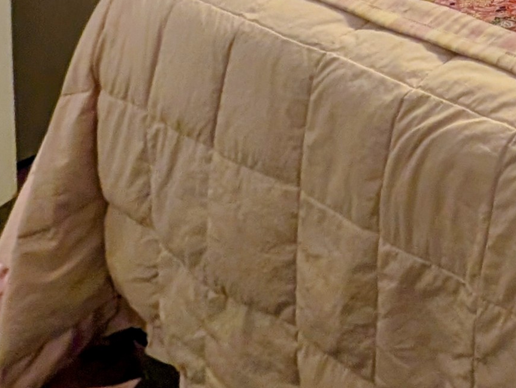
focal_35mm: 50
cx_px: 976
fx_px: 746
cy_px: -413
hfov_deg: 21.0
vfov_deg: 18.1
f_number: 1.95
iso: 170
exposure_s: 1/60
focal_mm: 2.23
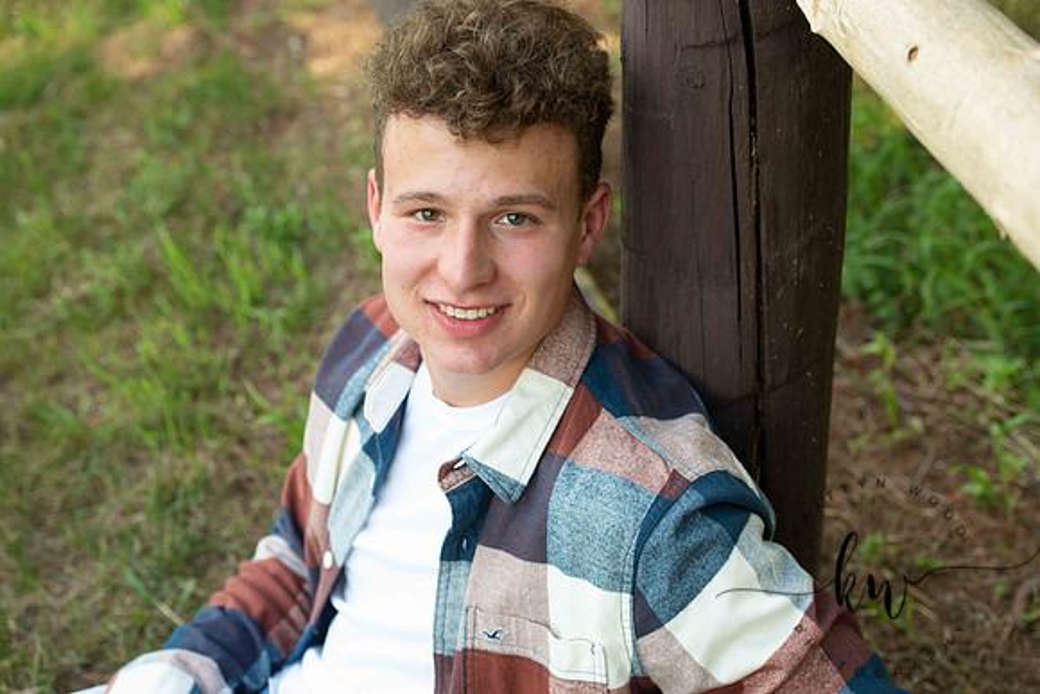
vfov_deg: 19.5
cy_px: 347
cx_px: 520
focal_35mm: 70
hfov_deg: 28.8
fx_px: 2023
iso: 400
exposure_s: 1/200
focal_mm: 70
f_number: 5
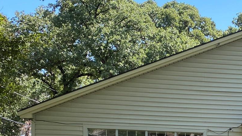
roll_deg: -1.5
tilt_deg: -3.8
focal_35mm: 73
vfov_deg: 15.3
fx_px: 468
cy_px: 205
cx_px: 237
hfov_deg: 27.5
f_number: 1.8
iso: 32
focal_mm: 4.25
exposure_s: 1/397
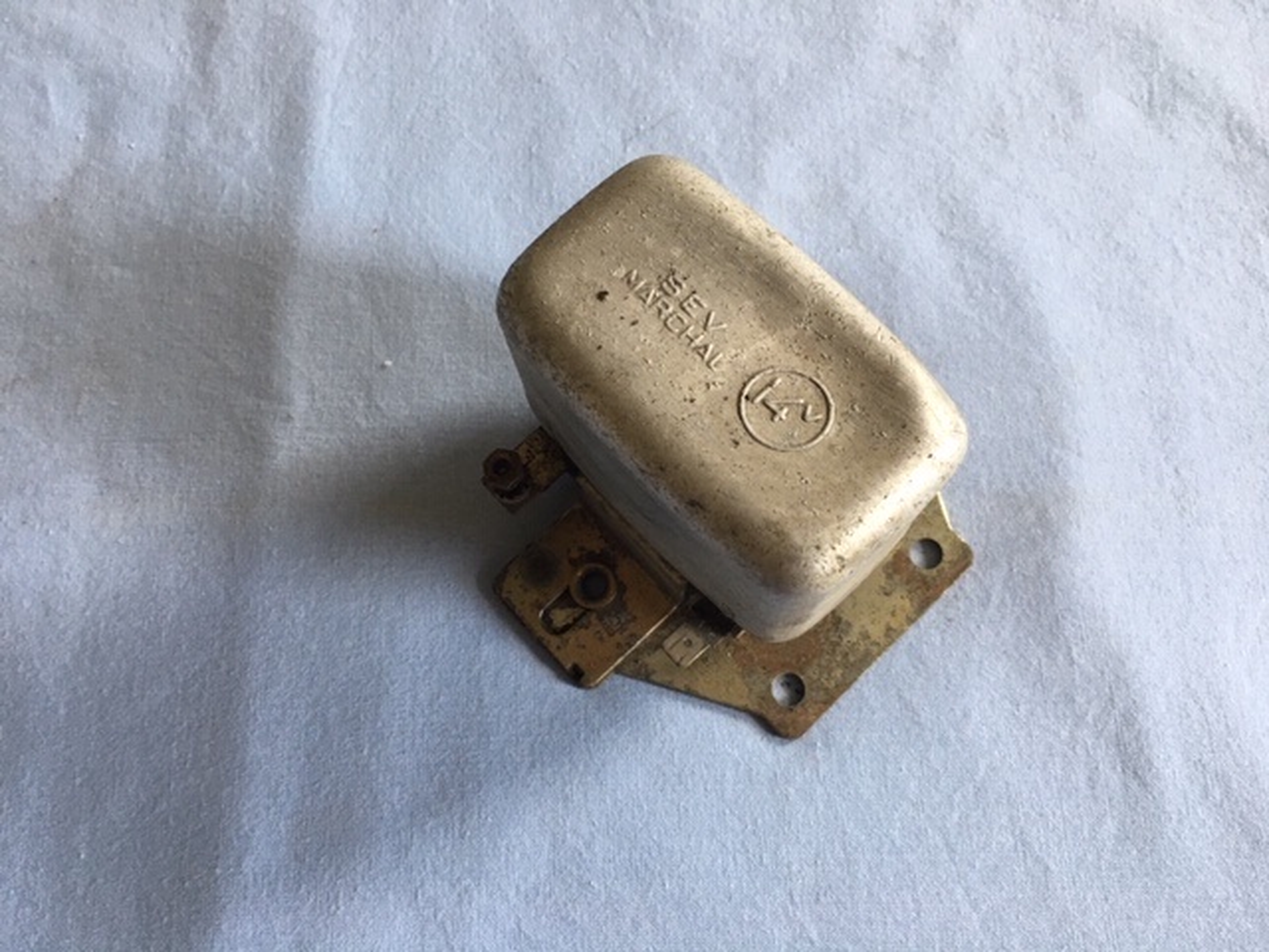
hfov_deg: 61.7
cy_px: 476
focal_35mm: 29
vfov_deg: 48.2
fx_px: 1063
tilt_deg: -74.5
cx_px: 634
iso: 50
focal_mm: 4.15
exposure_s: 1/33
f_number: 2.2
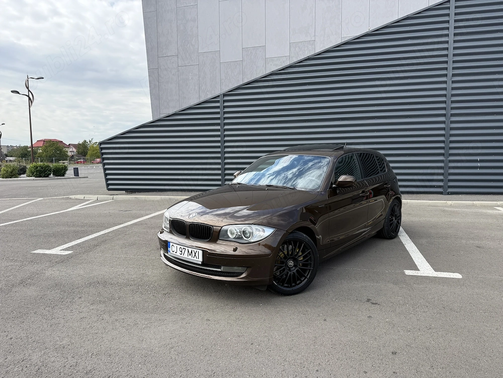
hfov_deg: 71.6
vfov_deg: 56.8
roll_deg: +0.4
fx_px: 349
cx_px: 252
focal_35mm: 24
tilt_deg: -4.1
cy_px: 189
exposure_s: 1/1689
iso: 100
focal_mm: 6.76
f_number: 1.78
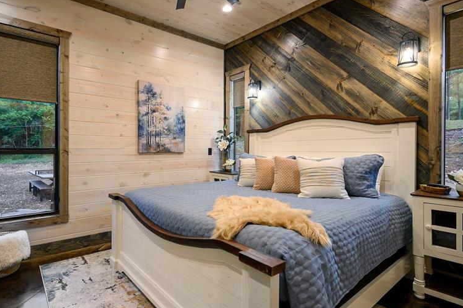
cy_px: 148
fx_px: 244
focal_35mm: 19
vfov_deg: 64.4
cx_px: 203
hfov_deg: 86.6
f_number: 4
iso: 400
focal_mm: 14
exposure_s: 1/50
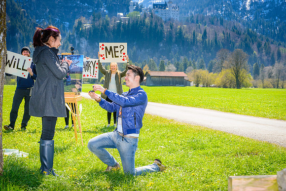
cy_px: 96
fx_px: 445
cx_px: 143
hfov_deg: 35.6
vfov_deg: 24.2
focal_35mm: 56
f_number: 9
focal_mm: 56
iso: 125
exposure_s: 1/320
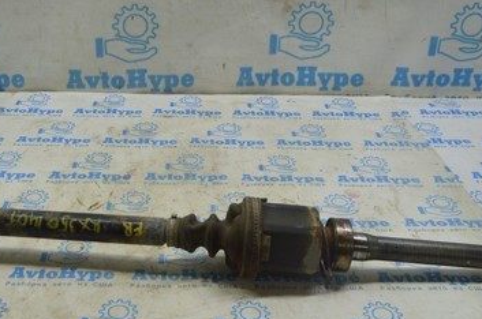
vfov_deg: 27.3
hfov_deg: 40.1
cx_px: 176
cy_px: 114
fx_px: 655
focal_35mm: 49
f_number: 5.6
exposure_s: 1/40
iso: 400
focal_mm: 18
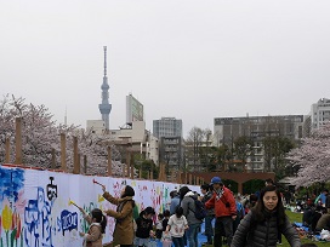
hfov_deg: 34.1
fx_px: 534
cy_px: 177
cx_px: 116
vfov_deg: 25.9
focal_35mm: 56
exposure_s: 1/500
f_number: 6.3
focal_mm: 17
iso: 200
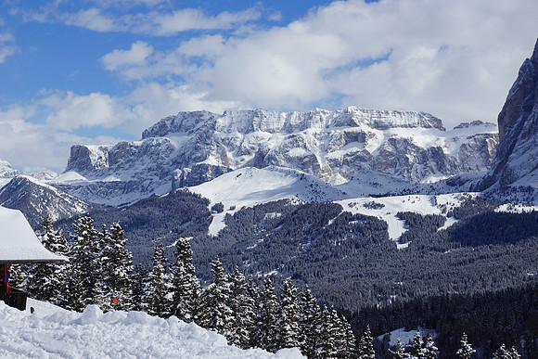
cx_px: 269
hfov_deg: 27.0
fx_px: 1121
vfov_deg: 18.2
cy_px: 180
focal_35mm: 75
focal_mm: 50
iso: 100
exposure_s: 1/1000
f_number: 8
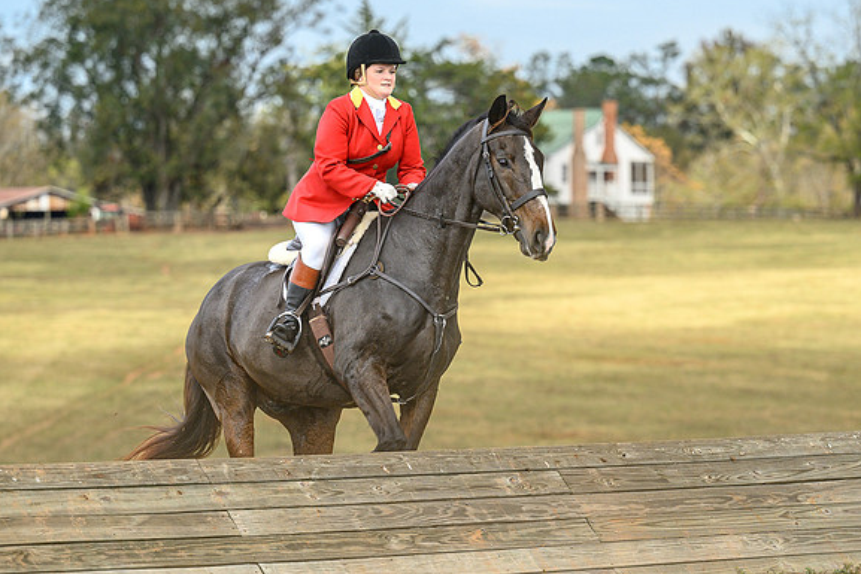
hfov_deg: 9.8
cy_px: 245
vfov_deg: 6.5
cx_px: 446
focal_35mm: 210
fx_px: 5023
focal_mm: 135
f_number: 3.5
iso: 400
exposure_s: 1/800
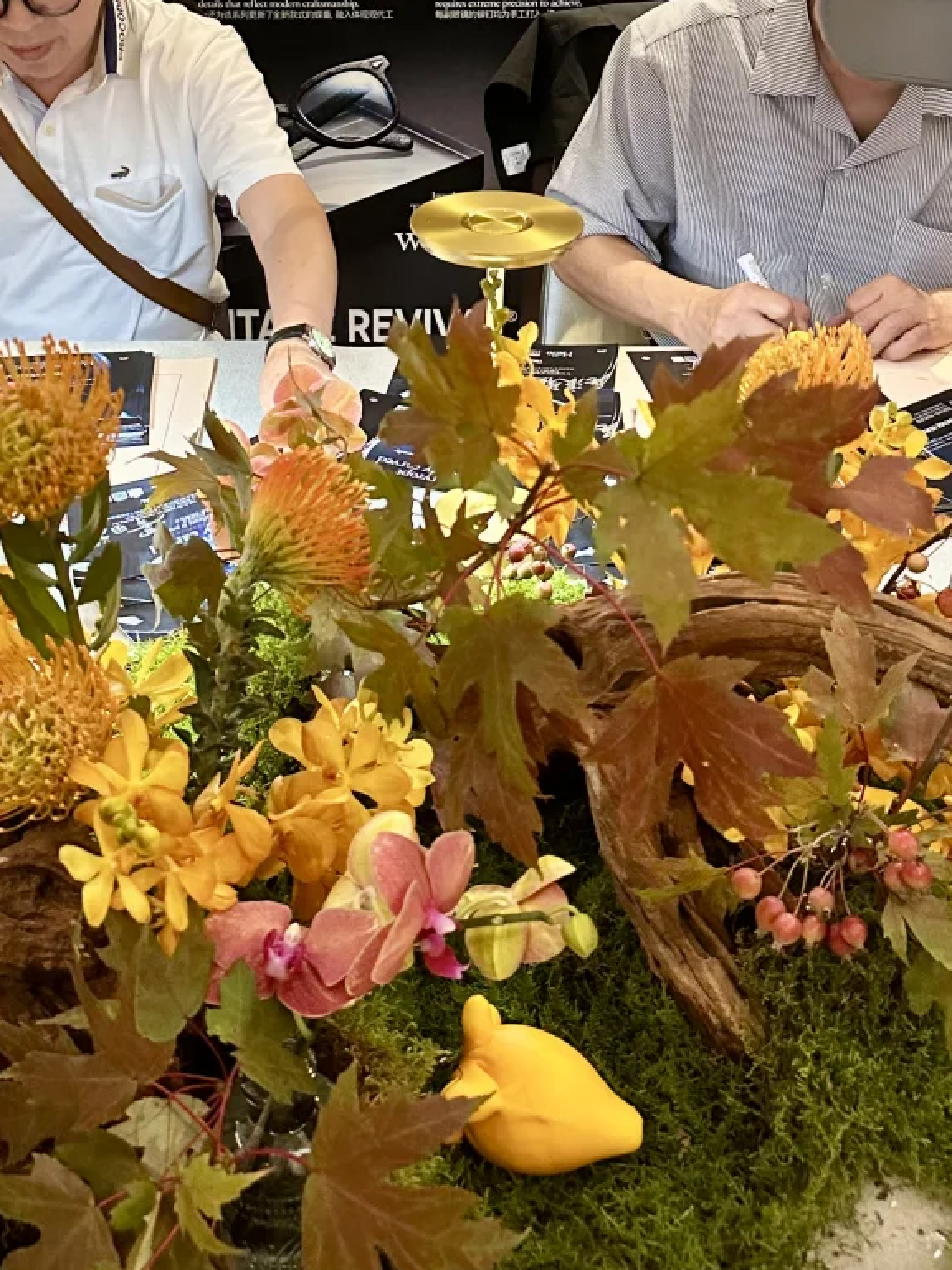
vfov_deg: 40.4
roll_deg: +0.5
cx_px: 378
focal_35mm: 45
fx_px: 1650
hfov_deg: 32.1
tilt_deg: -21.5
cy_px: 256
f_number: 1.78
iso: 500
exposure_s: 1/50
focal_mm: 6.86
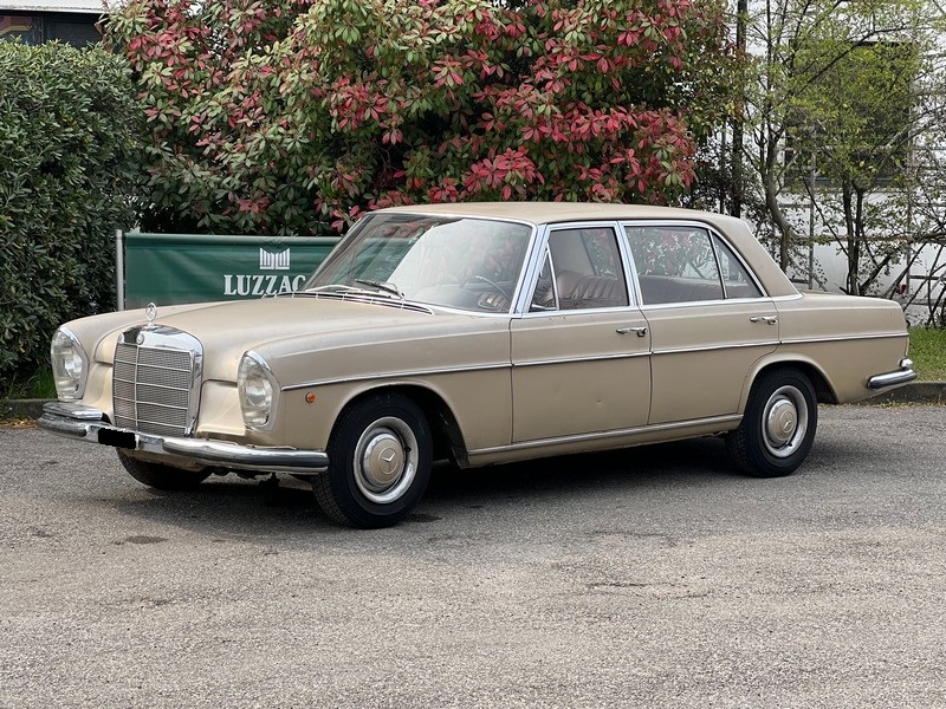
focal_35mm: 77
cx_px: 473
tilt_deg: -4.8
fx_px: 2104
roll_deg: -1.4
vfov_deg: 19.1
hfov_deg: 25.3
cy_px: 354
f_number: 2.8
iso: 25
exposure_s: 1/227
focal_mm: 9
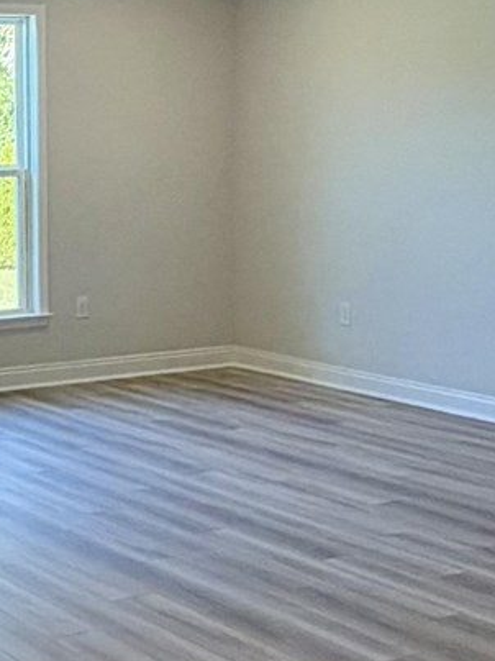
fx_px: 1526
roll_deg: +1.3
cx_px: -26
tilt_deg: -5.6
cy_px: 310
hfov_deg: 17.9
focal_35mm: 80
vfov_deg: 24.4
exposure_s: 1/120
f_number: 2.2
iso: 200
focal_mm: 2.22
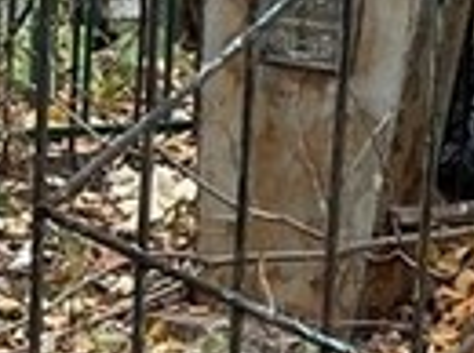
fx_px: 2802
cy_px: 167
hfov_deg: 9.1
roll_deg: -2.7
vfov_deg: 7.2
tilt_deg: -1.0
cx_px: -474
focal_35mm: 205
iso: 80
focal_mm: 4.2
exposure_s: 1/121
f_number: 1.6
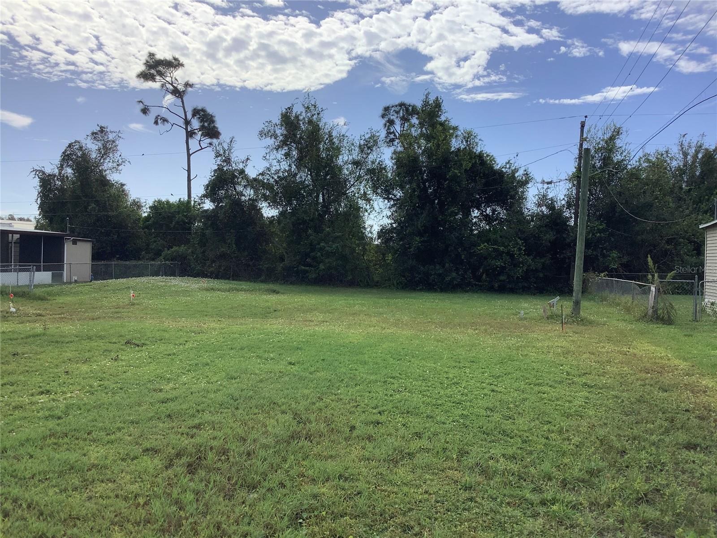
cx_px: 358
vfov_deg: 45.4
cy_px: 269
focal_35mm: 31
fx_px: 642
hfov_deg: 58.4
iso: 25
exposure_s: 1/1456
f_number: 2.4
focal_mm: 3.3
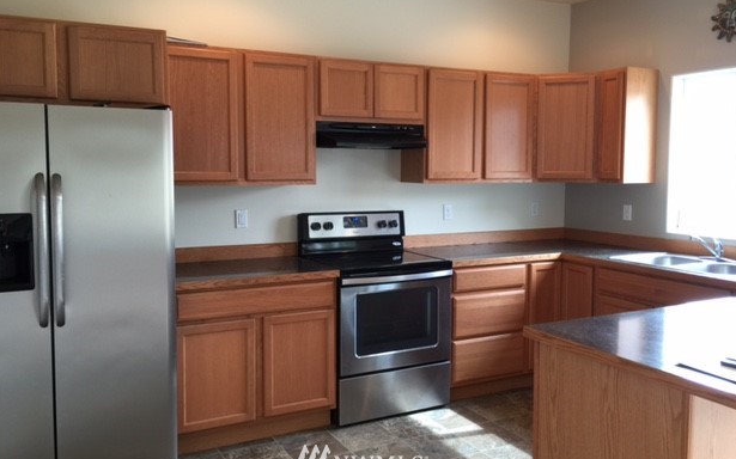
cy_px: 218
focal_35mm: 32
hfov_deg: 59.7
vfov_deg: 39.4
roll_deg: -1.3
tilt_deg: -3.4
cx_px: 361
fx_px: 642
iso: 32
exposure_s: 1/15
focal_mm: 4.15
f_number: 2.2
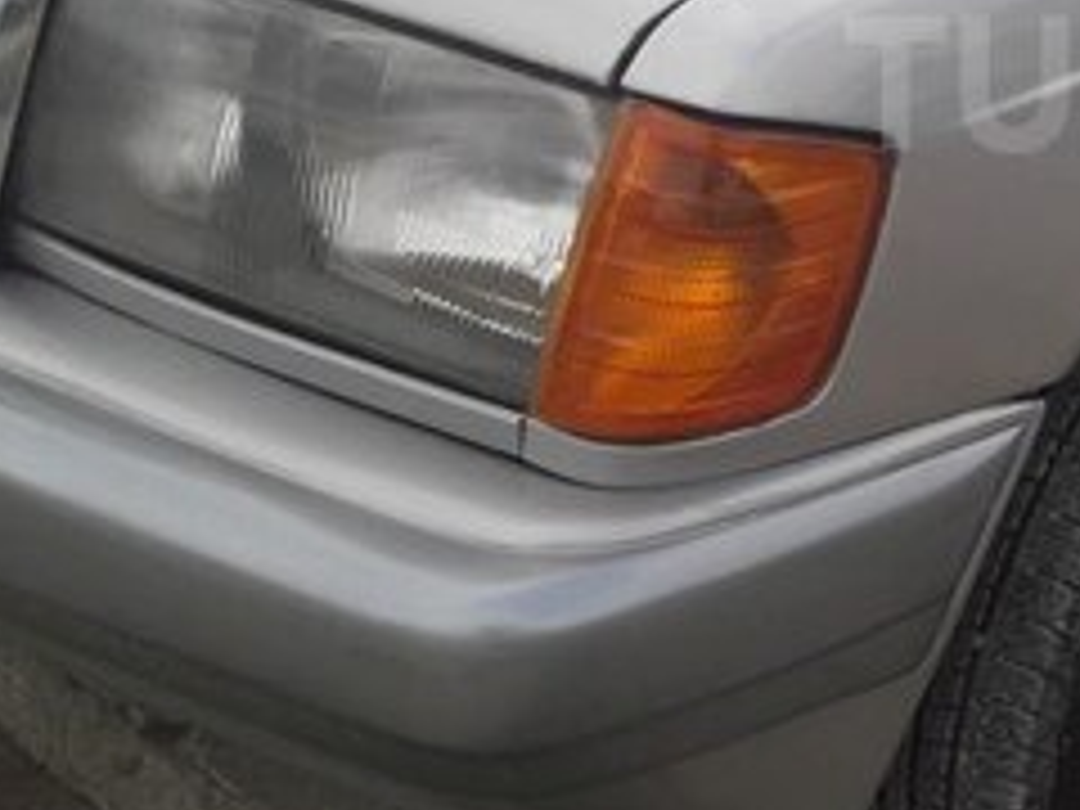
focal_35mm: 77
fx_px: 2402
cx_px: 1305
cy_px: 83
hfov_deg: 23.2
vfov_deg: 18.8
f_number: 1.9
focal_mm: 3.7
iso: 40
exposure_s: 1/908
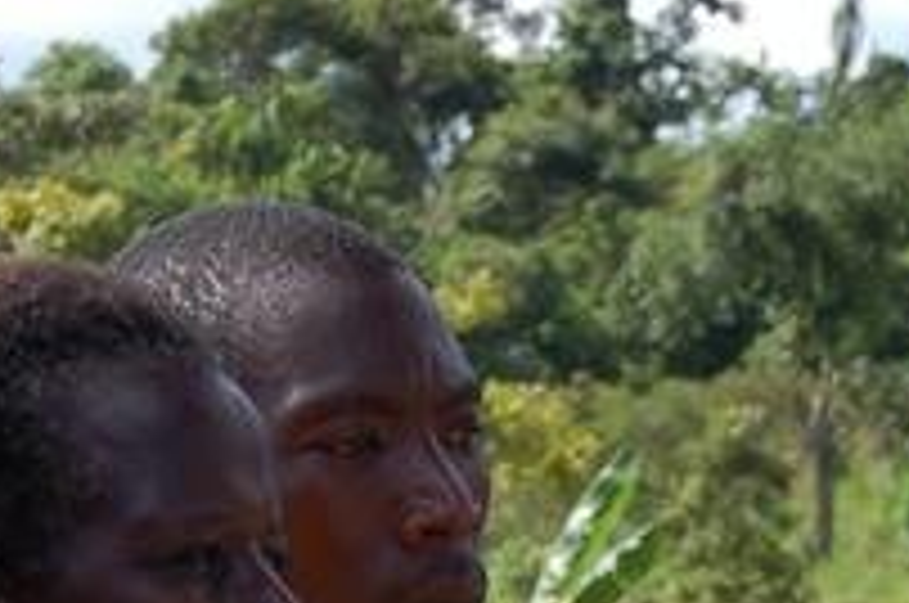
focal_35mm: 419
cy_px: 736
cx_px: 832
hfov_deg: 4.9
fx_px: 10551
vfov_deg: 3.3
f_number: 8
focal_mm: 55
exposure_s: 1/250
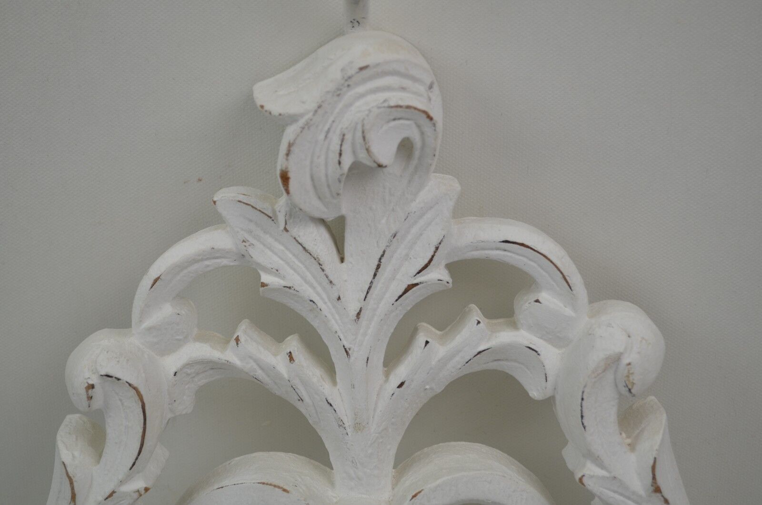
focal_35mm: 63
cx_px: 381
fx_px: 1331
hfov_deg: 32.0
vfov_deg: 21.5
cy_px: 252
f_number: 5.6
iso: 320
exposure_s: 1/125
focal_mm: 42
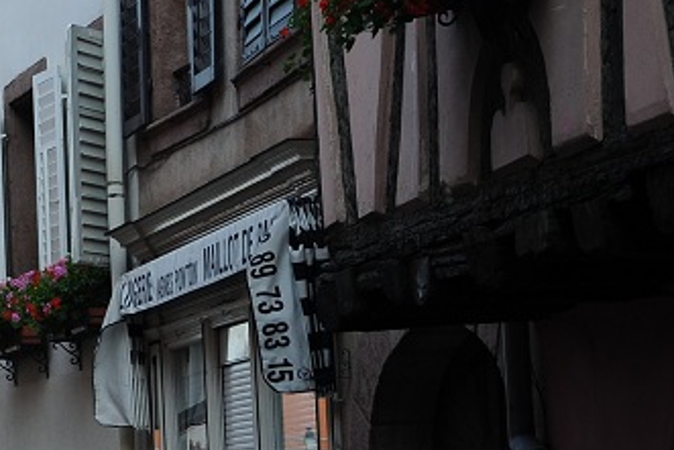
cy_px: 261
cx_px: -169
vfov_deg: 8.4
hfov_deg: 12.3
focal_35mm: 163
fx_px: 3053
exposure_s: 1/200
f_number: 7.1
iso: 400
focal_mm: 45
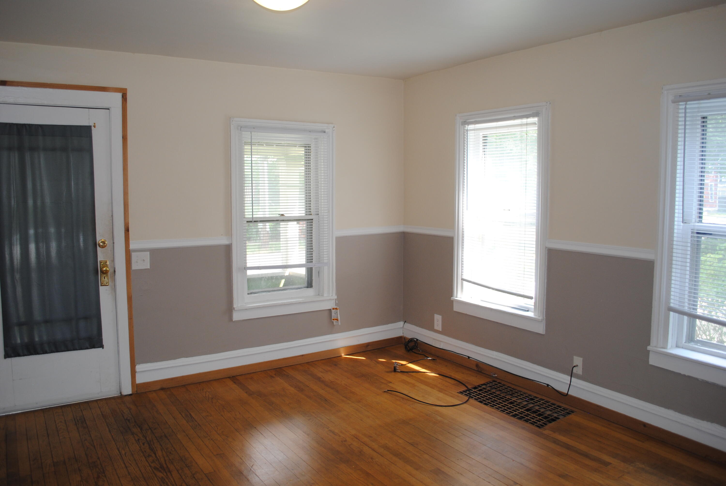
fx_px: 545
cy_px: 243
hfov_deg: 67.3
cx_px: 363
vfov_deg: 48.0
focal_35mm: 27
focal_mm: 18
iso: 200
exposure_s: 1/60
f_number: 3.5
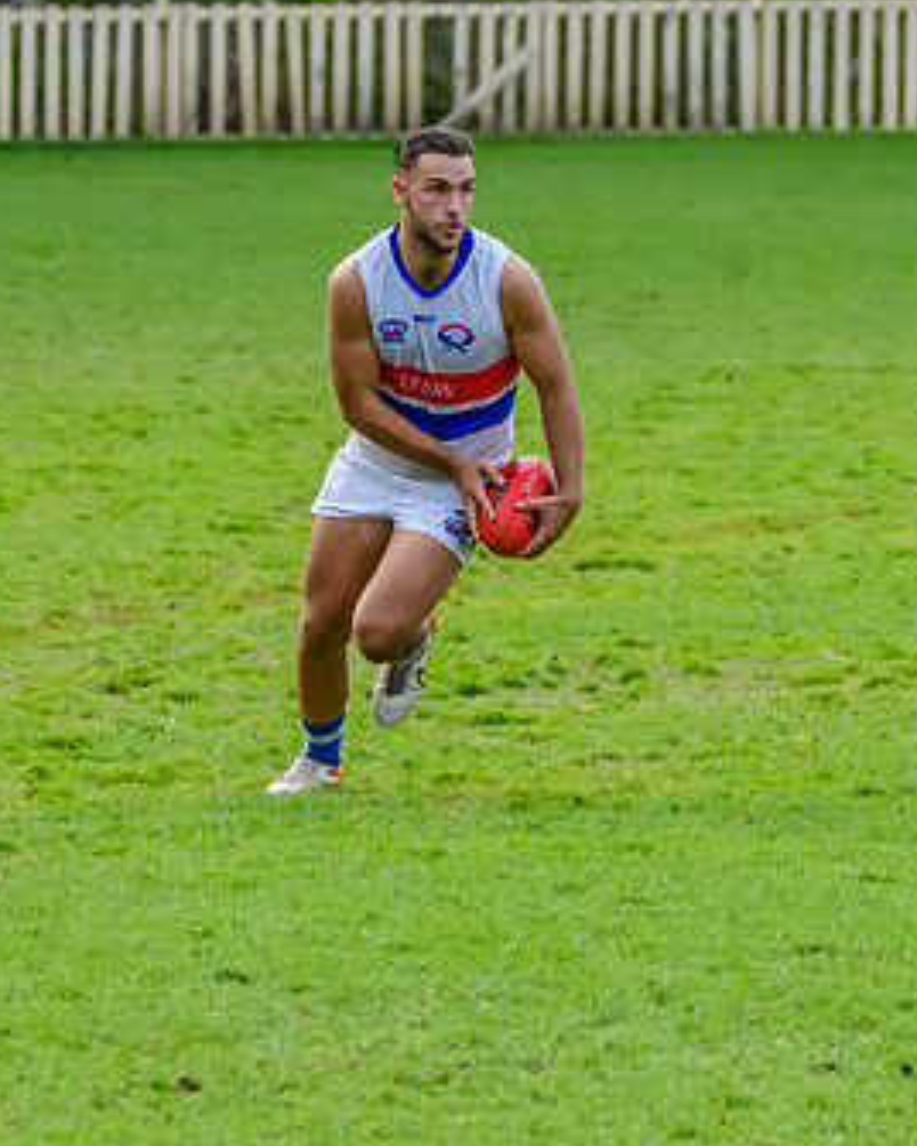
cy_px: 509
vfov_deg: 2.6
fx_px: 25681
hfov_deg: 2.0
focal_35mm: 757
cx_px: 632
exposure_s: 1/1600
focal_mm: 220
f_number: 5.3
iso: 2800
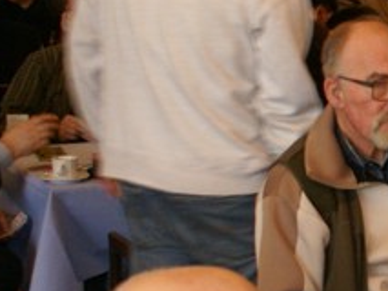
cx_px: 608
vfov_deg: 15.4
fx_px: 1065
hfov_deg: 18.0
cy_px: 244
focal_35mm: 95
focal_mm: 20
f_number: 4
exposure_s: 1/25
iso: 800
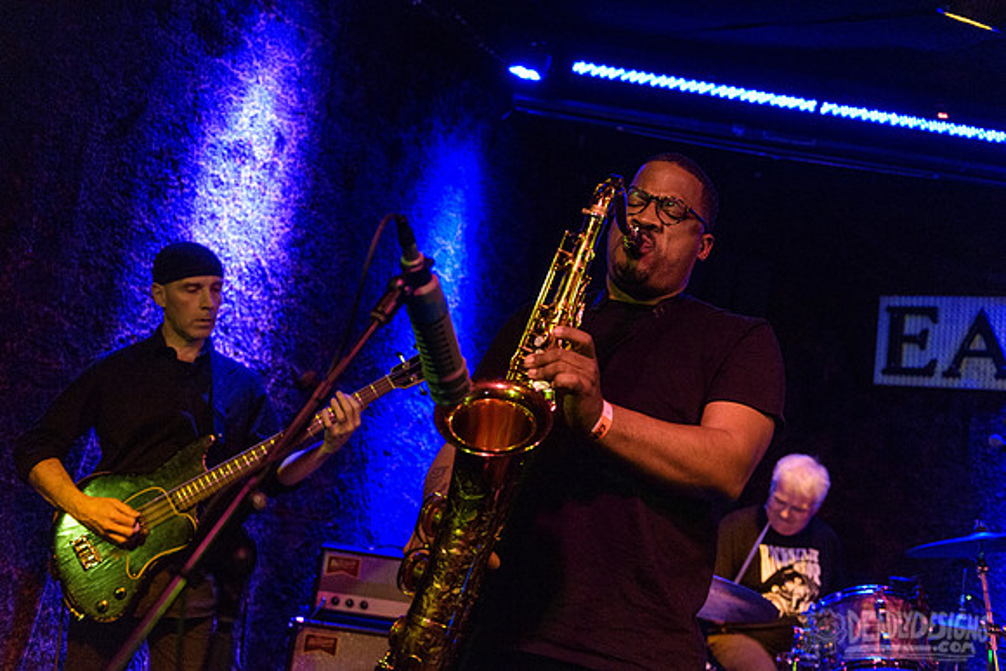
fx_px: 1131
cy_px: 314
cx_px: 524
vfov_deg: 33.0
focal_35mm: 40
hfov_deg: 47.9
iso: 5000
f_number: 3.2
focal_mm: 38
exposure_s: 1/80
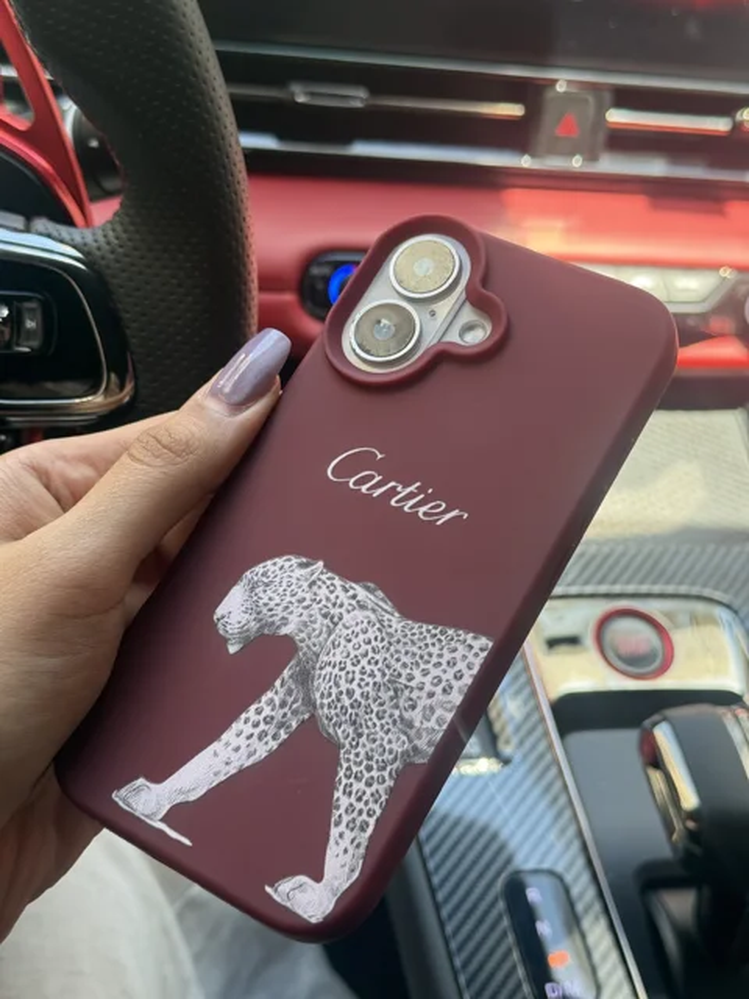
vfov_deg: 39.7
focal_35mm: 48
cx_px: 374
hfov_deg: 30.3
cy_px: 500
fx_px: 1385
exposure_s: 1/129
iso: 80
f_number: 1.78
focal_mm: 6.76
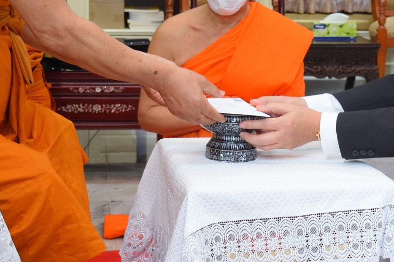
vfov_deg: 14.9
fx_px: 996
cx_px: 224
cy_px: 46
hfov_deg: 22.4
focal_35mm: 91
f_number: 5.6
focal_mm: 34
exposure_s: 1/60
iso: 2000
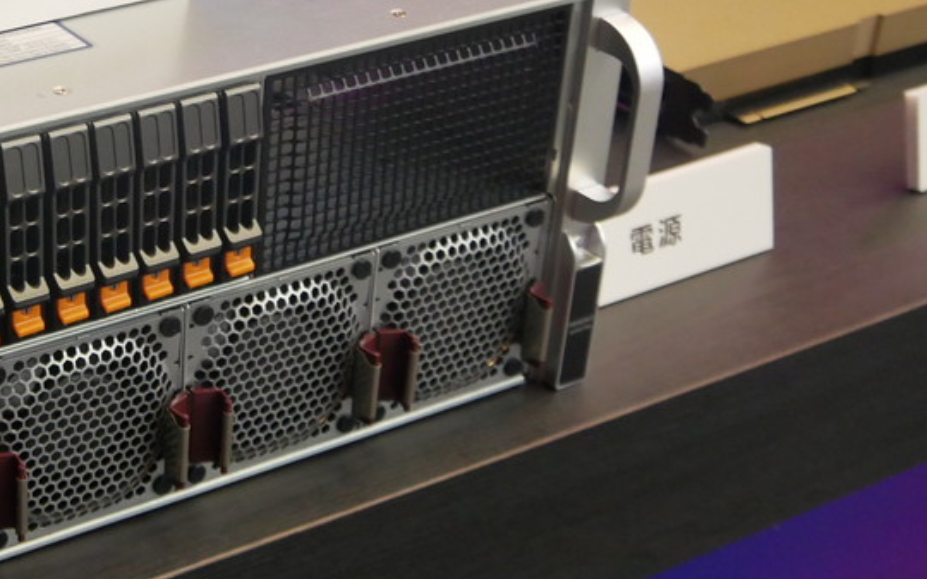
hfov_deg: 28.4
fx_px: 1667
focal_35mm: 66
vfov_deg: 19.6
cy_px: 196
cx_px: -82
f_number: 3.5
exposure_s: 1/60
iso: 1250
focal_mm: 14
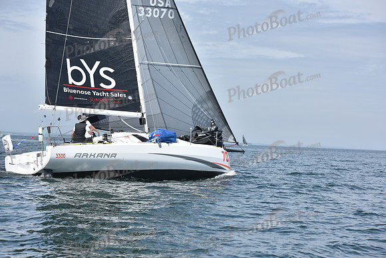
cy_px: 129
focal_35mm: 82
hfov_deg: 24.8
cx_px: 193
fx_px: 879
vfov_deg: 16.7
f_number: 6.3
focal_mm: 82
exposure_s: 1/1250
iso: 200
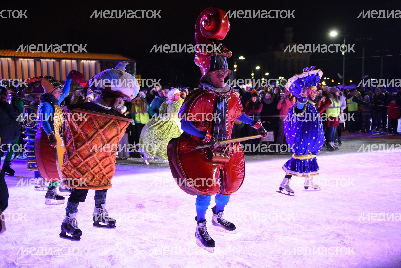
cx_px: 200
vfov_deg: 38.9
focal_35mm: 34
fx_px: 379
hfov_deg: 55.8
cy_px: 134
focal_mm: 34
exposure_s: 1/320
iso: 2000
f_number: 2.8
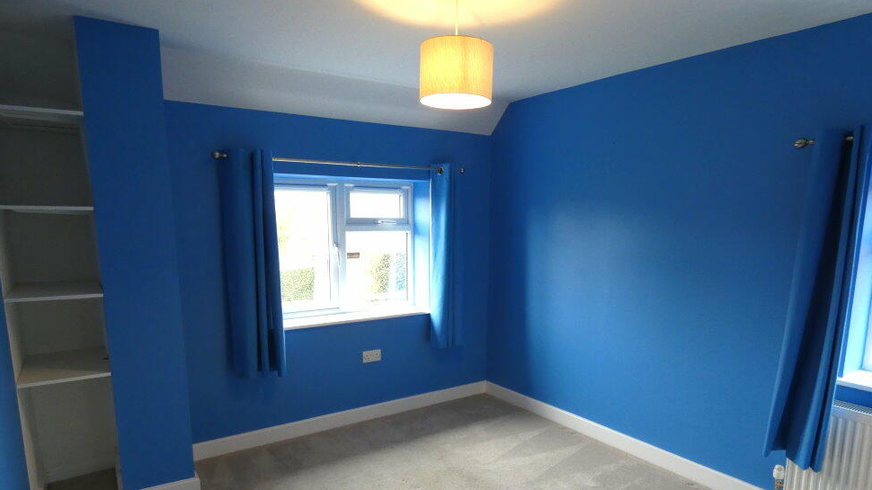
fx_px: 509
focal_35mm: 22
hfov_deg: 81.2
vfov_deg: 50.9
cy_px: 305
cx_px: 438
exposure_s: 1/60
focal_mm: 3.6
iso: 320
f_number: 2.8
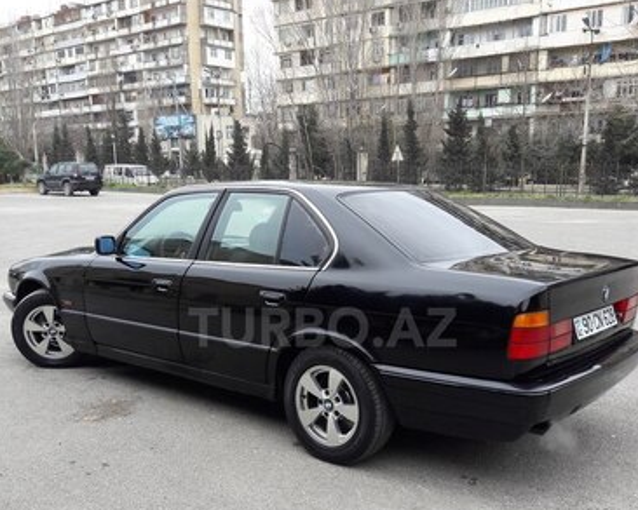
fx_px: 699
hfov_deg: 49.1
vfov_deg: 39.8
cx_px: 322
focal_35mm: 37
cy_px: 327
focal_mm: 3.7
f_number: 1.9
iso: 40
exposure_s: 1/190
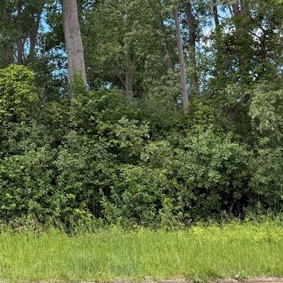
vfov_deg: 27.7
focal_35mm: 61
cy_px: 64
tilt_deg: +9.7
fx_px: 564
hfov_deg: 26.8
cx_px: 10
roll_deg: +0.8
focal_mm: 6.76
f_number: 1.78
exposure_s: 1/1385
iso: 100
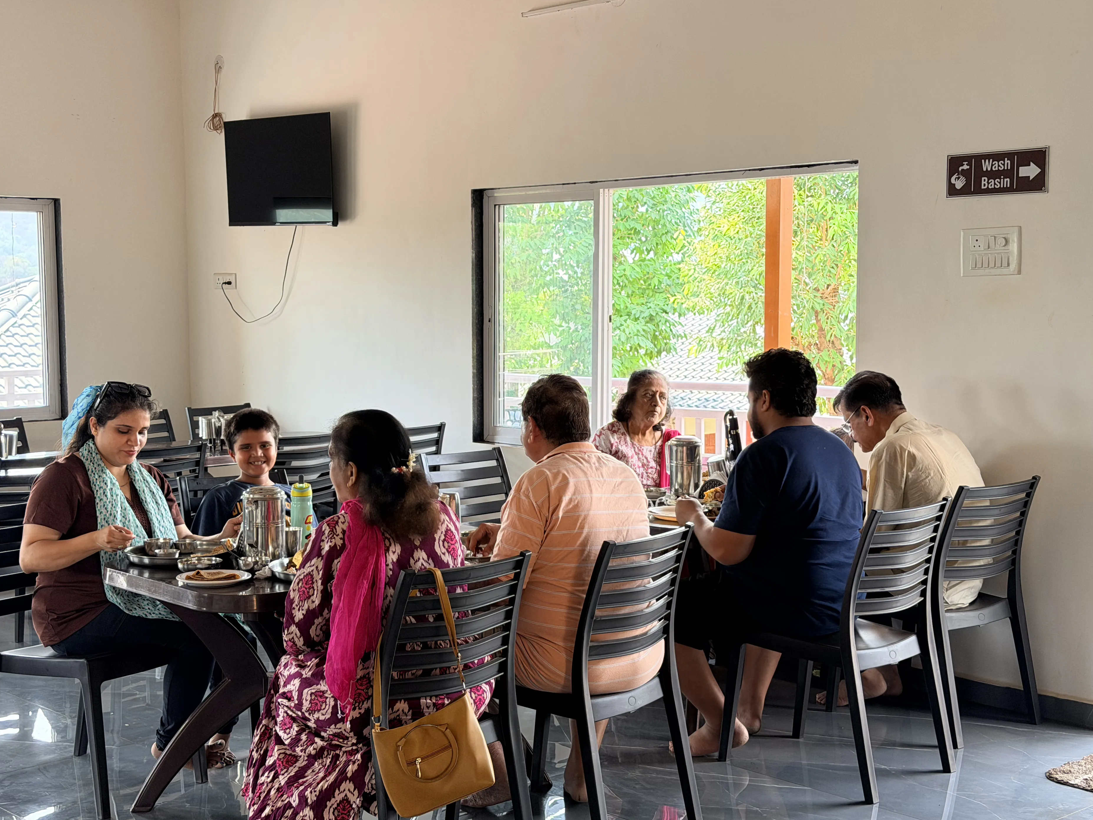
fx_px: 1642
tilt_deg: -4.7
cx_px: 508
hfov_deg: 36.8
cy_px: 420
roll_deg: +0.5
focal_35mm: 52
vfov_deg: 28.0
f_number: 1.78
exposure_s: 1/182
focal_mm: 6.76
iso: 80
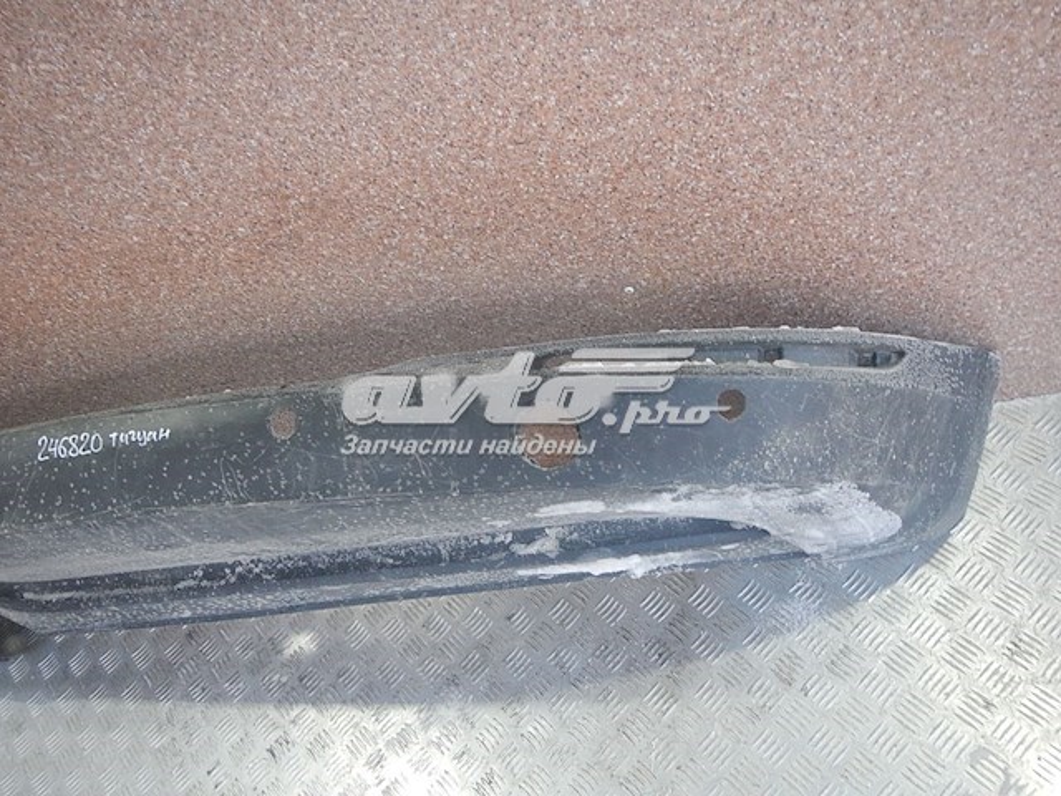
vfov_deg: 46.8
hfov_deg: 60.0
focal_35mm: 30
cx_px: 530
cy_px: 398
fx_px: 920
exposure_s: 1/30
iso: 280
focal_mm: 5.5
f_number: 3.9
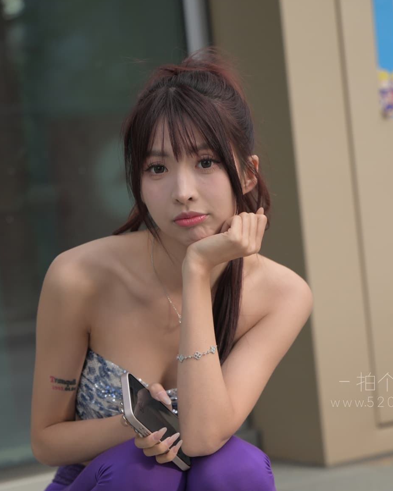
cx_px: 238
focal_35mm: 134
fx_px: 1948
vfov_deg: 14.3
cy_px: 370
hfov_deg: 11.5
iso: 160
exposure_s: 1/400
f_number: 3.5
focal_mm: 92
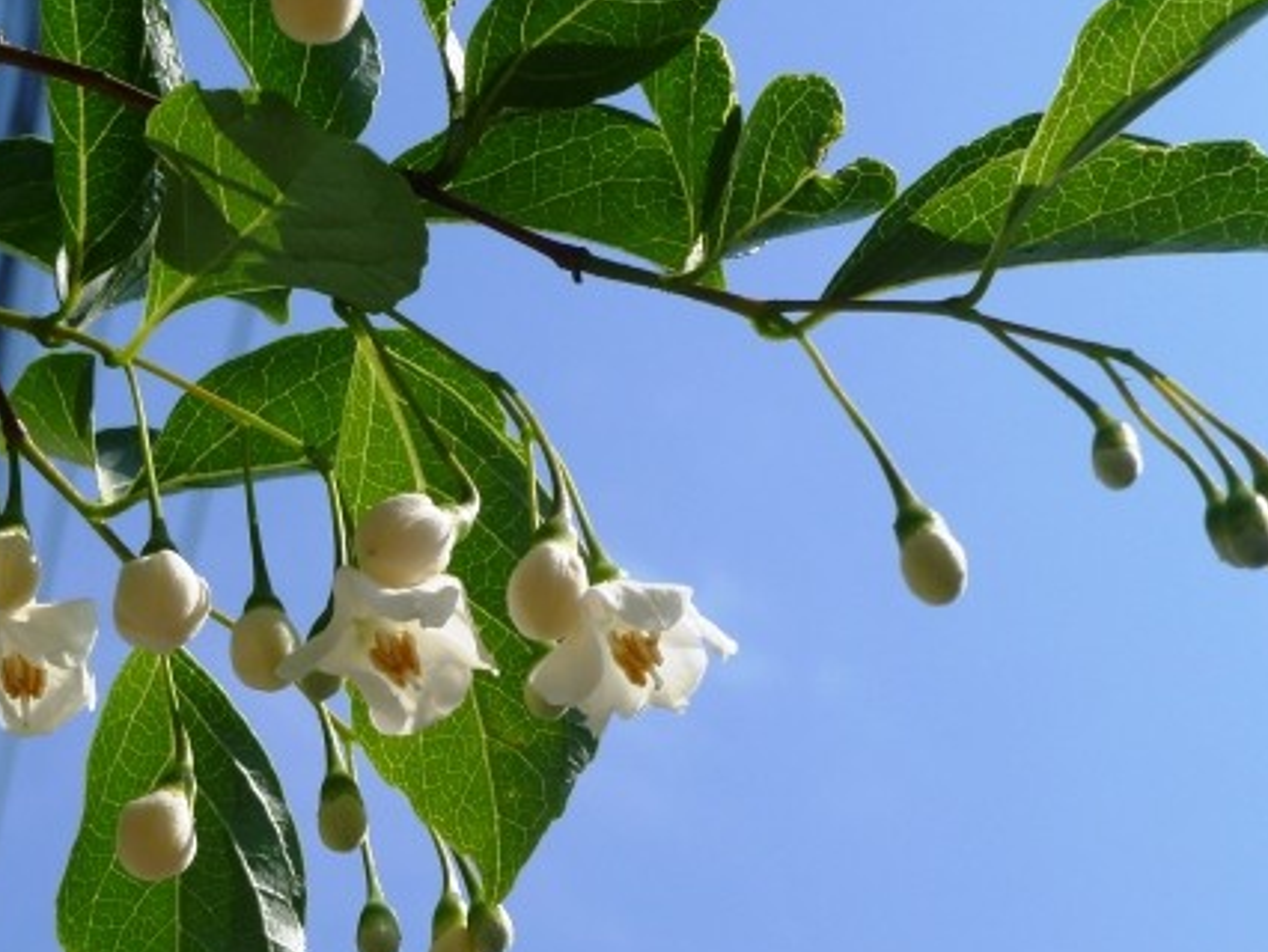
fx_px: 2749
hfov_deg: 25.9
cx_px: 513
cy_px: 440
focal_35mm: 75
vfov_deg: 19.7
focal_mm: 12.8
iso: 80
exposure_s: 1/1000
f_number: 5
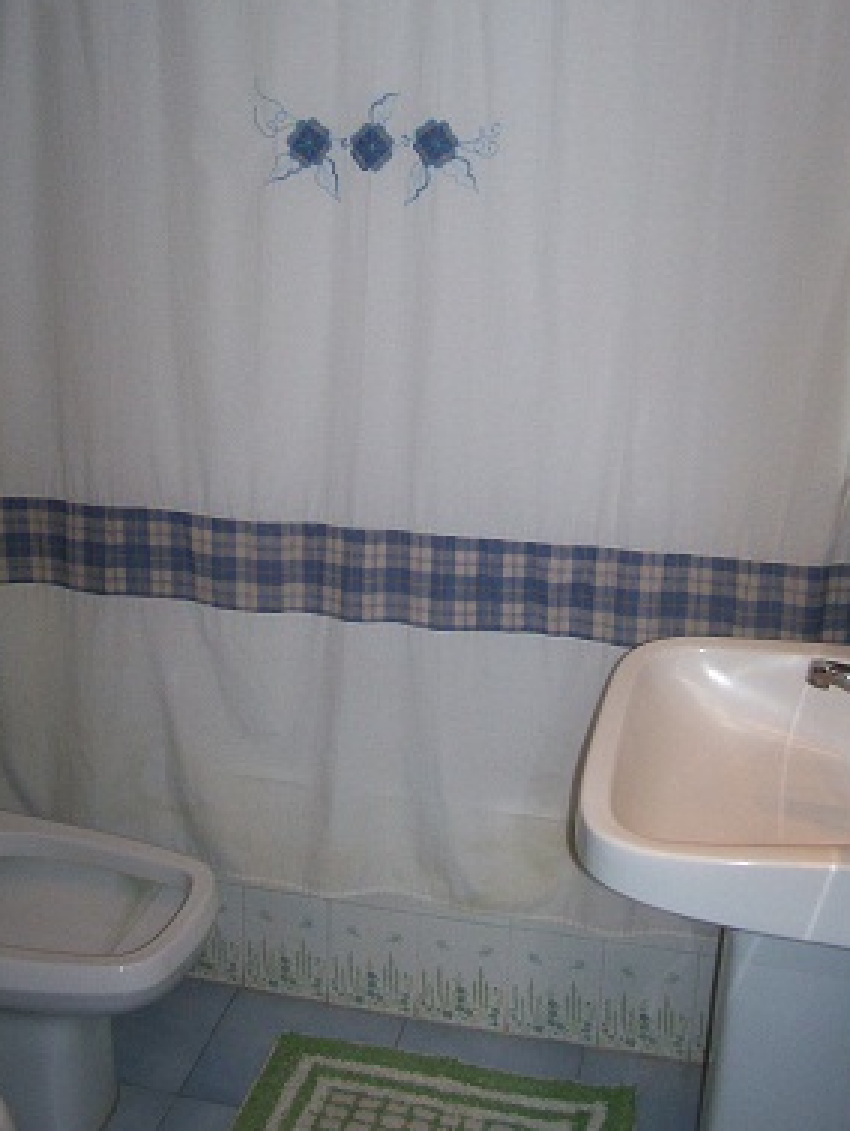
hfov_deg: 31.5
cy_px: 398
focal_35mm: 46
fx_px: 1504
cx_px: 413
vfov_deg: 40.8
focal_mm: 5.6
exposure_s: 1/112
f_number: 2.7
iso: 140
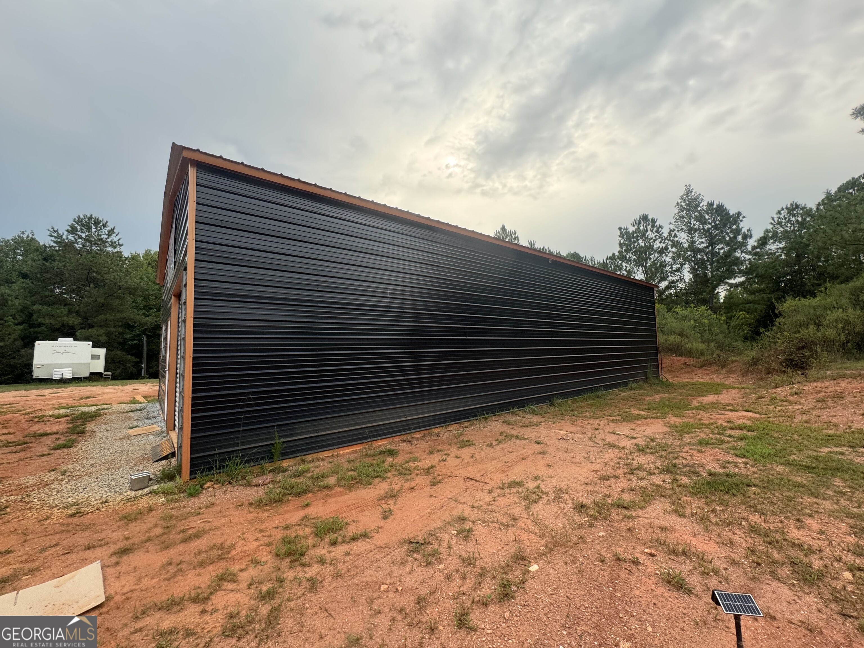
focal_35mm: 14
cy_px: 324
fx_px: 349
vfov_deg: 85.7
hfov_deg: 102.1
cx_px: 432
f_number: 2.2
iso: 125
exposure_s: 1/99
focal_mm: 2.22
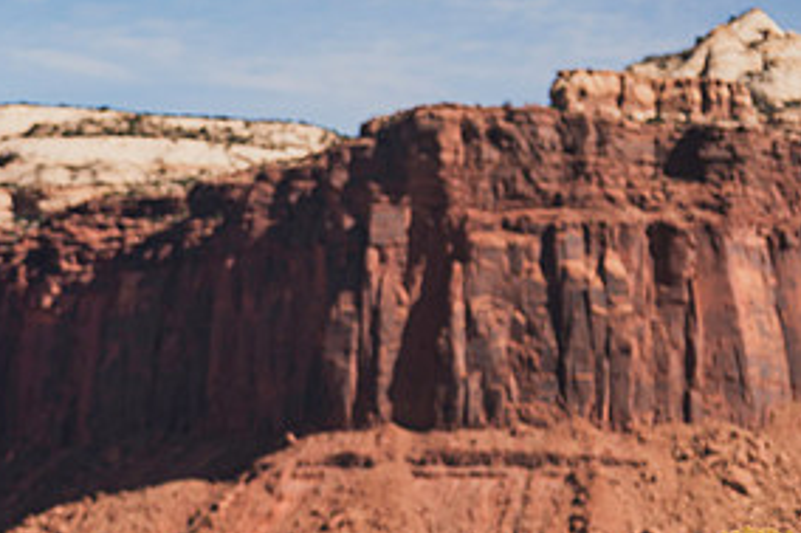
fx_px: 4069
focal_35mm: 183
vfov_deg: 7.5
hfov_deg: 11.1
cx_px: -97
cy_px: 423
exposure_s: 1/6400
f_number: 2.8
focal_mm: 80
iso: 160
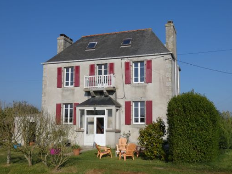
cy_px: 92
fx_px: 255
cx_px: 121
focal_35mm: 38
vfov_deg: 37.7
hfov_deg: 49.0
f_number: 3.4
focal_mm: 5.8
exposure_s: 1/1600
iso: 80
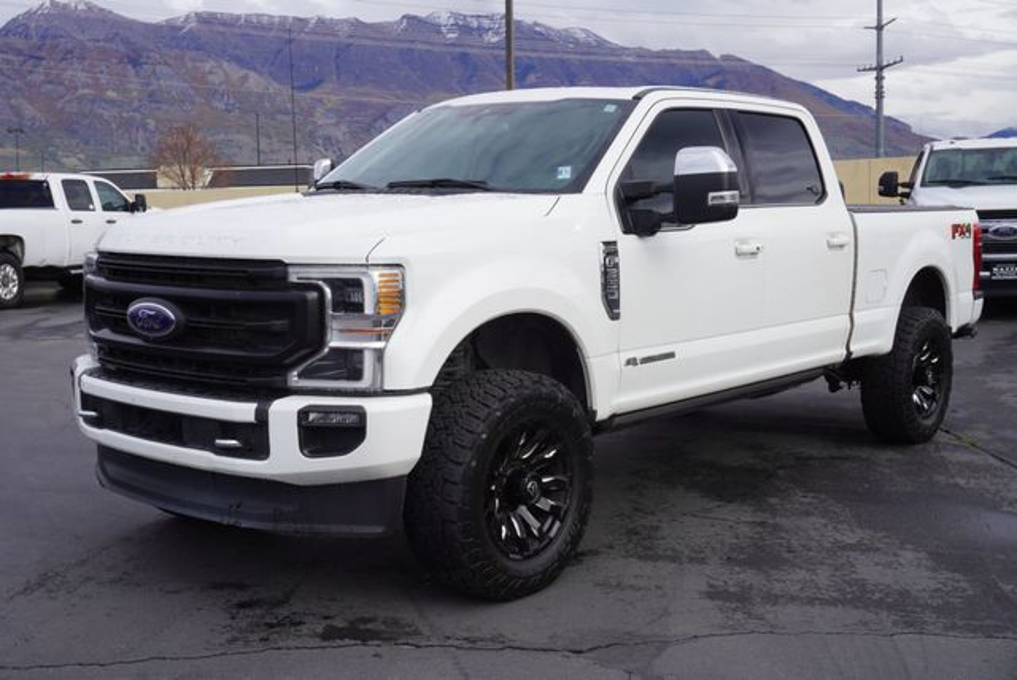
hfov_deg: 46.4
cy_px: 340
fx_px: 1188
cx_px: 508
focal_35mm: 42
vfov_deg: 32.0
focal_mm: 28
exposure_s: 1/125
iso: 100
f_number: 11
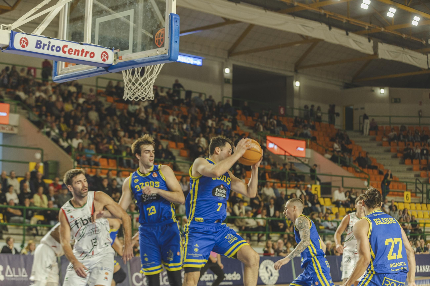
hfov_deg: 27.0
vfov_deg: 18.2
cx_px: 215
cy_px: 143
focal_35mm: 75
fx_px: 896
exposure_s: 1/320
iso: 800
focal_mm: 75
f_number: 3.5
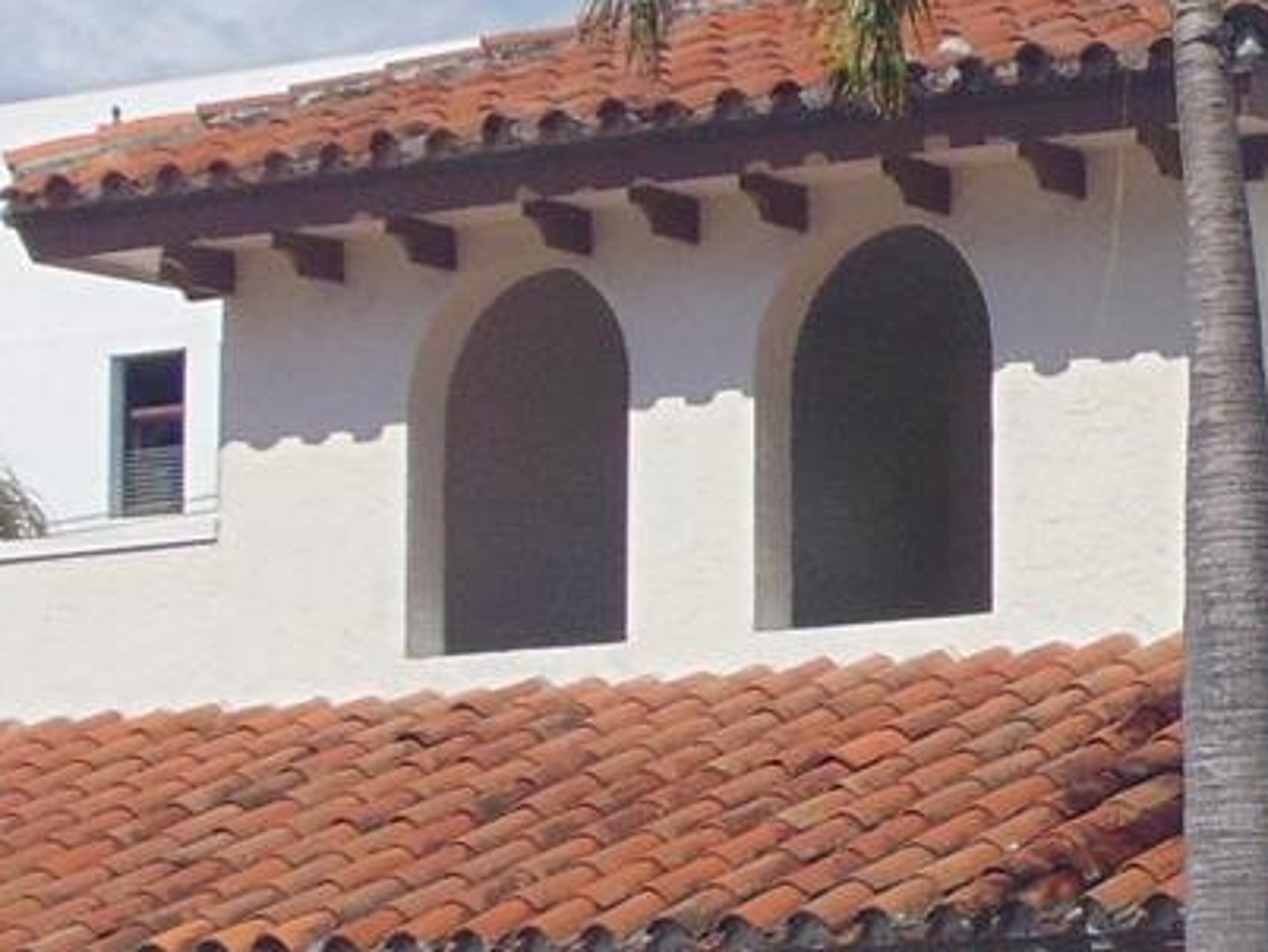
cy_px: 775
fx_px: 6121
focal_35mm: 167
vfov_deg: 8.9
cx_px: 1908
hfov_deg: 11.3
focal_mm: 7.6
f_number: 8.7
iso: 80
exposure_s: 1/320
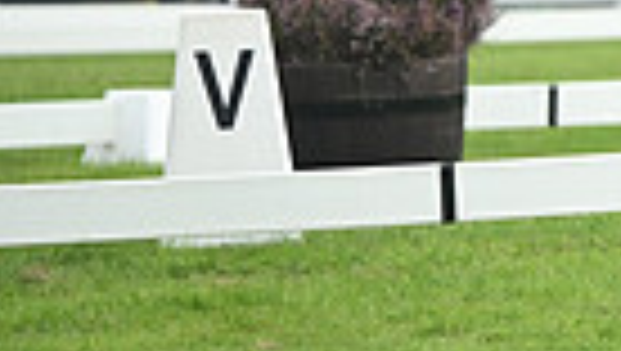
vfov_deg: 1.3
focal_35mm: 966
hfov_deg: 2.2
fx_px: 15925
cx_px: 1300
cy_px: -286
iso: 1400
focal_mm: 220
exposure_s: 1/1250
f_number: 5
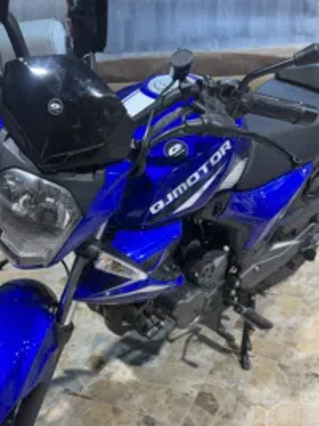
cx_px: 118
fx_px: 443
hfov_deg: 39.3
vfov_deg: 50.6
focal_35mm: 36
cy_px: 278
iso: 125
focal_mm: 6.76
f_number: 1.78
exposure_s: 1/100
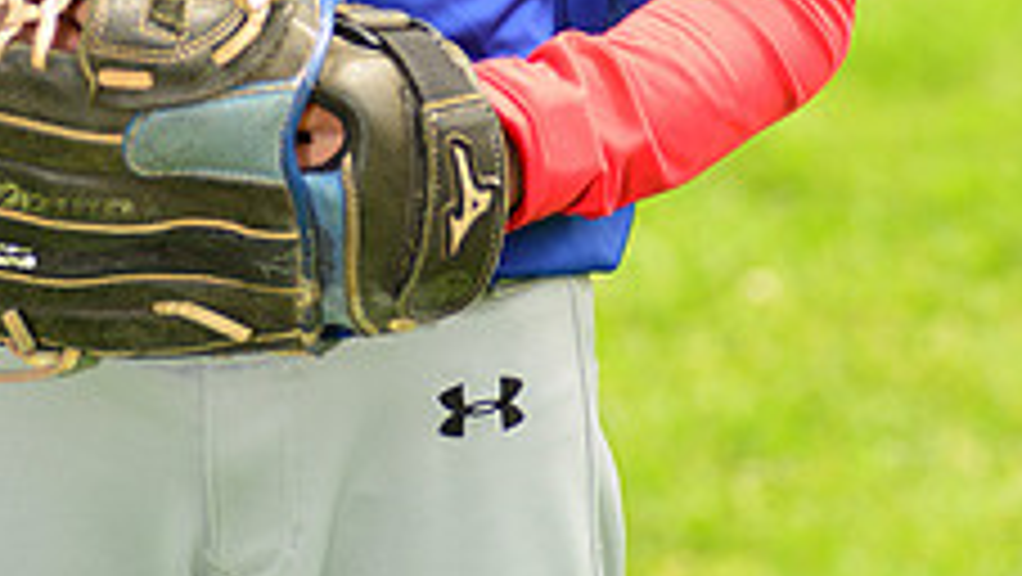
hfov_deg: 6.0
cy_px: -522
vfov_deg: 3.3
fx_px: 9789
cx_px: 430
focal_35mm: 361
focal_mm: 135
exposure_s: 1/250
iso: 100
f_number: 5
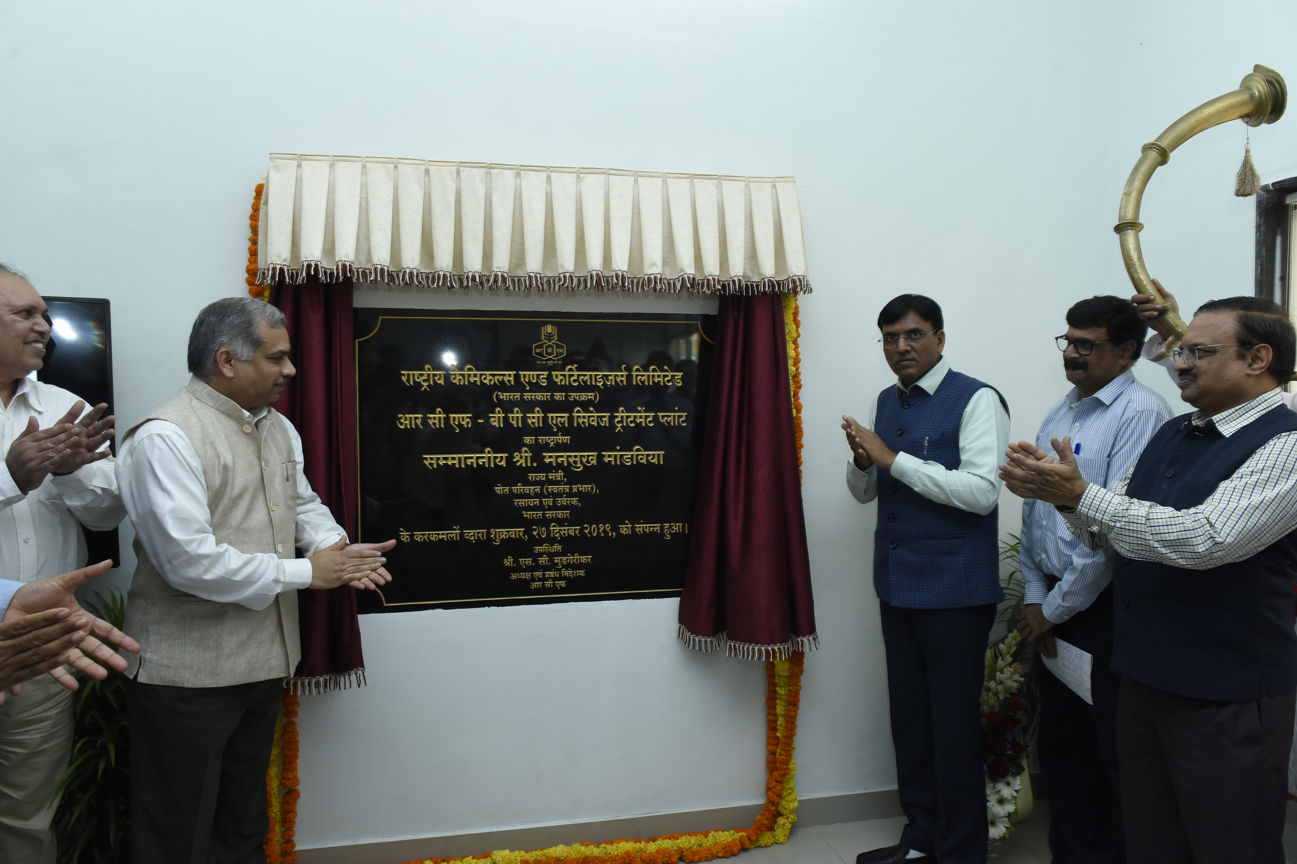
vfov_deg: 53.1
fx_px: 865
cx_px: 648
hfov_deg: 73.7
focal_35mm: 24
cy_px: 432
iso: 1600
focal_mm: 24
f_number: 7.1
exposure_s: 1/100
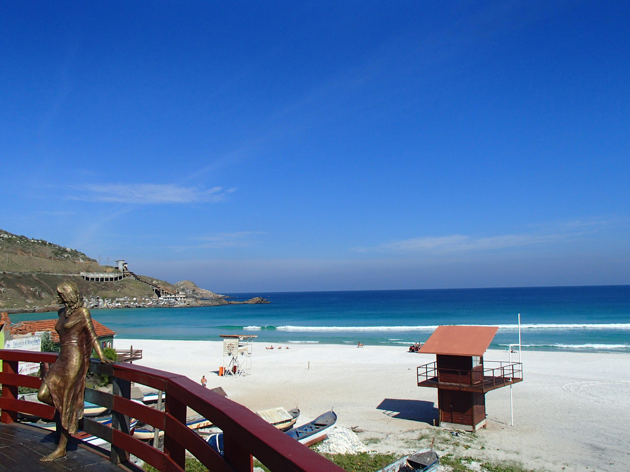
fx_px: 510
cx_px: 315
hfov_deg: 63.4
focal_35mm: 28
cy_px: 236
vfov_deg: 49.7
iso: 100
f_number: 11
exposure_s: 1/250
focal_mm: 5
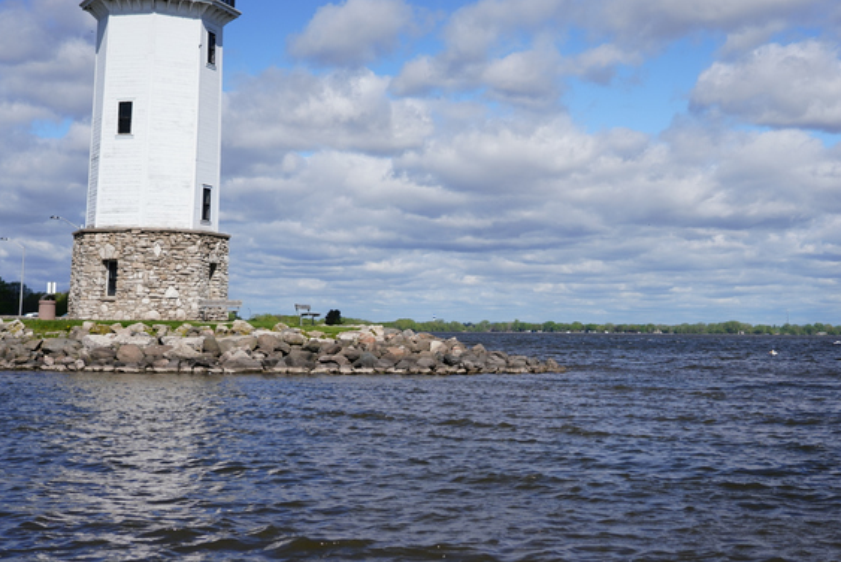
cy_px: 216
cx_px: 506
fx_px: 1262
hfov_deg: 36.7
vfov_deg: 25.0
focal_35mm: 54
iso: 400
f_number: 4
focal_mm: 42
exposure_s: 1/8000
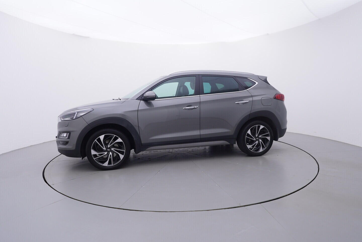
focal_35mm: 22
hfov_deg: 77.3
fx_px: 226
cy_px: 121
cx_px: 181
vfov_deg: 56.2
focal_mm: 15
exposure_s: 1/80
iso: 200
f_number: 5
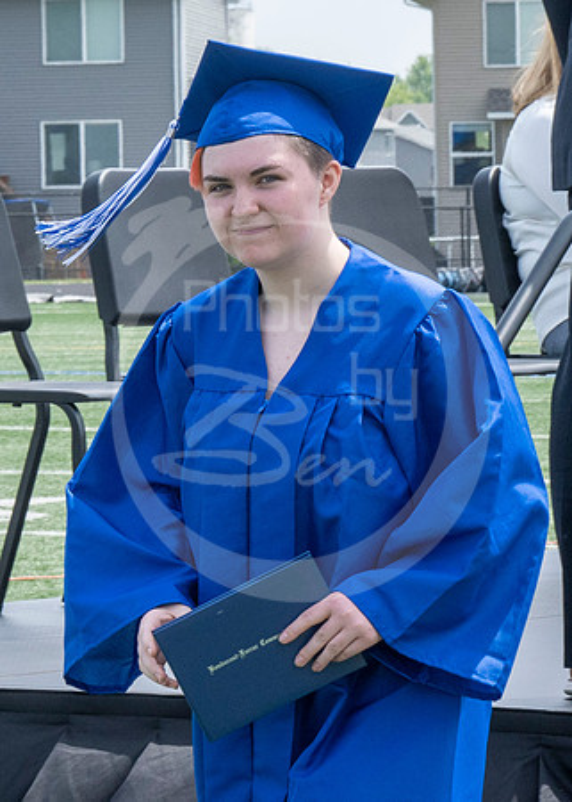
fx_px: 6209
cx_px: -128
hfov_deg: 5.3
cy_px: 272
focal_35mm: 273
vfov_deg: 7.4
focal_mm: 70
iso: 200
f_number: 13
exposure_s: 1/250
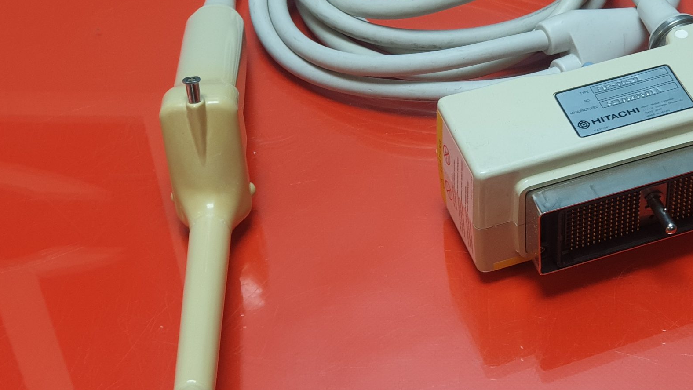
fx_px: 1691
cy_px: 121
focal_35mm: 92
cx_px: 539
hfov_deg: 22.9
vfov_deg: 13.1
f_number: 2.4
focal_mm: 6
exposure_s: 1/33
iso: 80
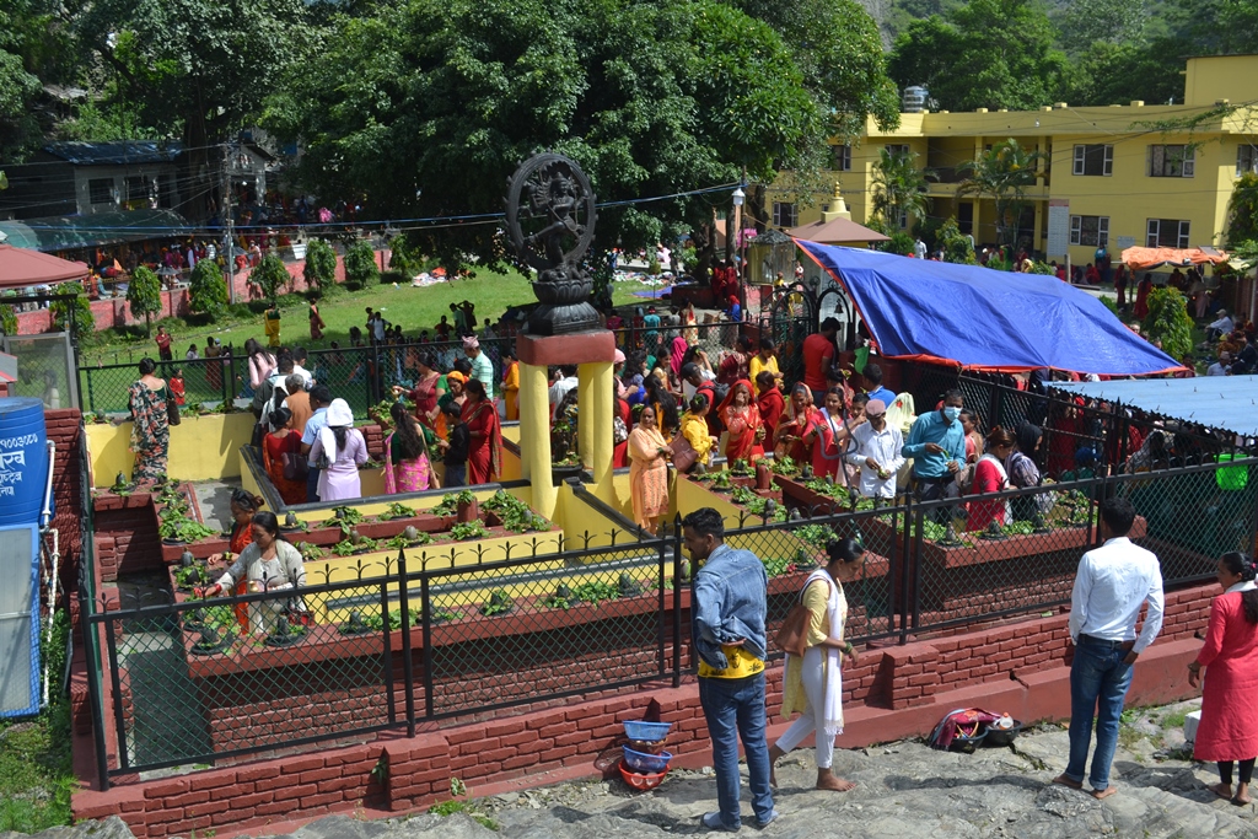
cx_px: 629
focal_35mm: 36
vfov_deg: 36.9
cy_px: 420
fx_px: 1258
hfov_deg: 53.1
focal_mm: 24
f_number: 7.1
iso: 100
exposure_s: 1/200
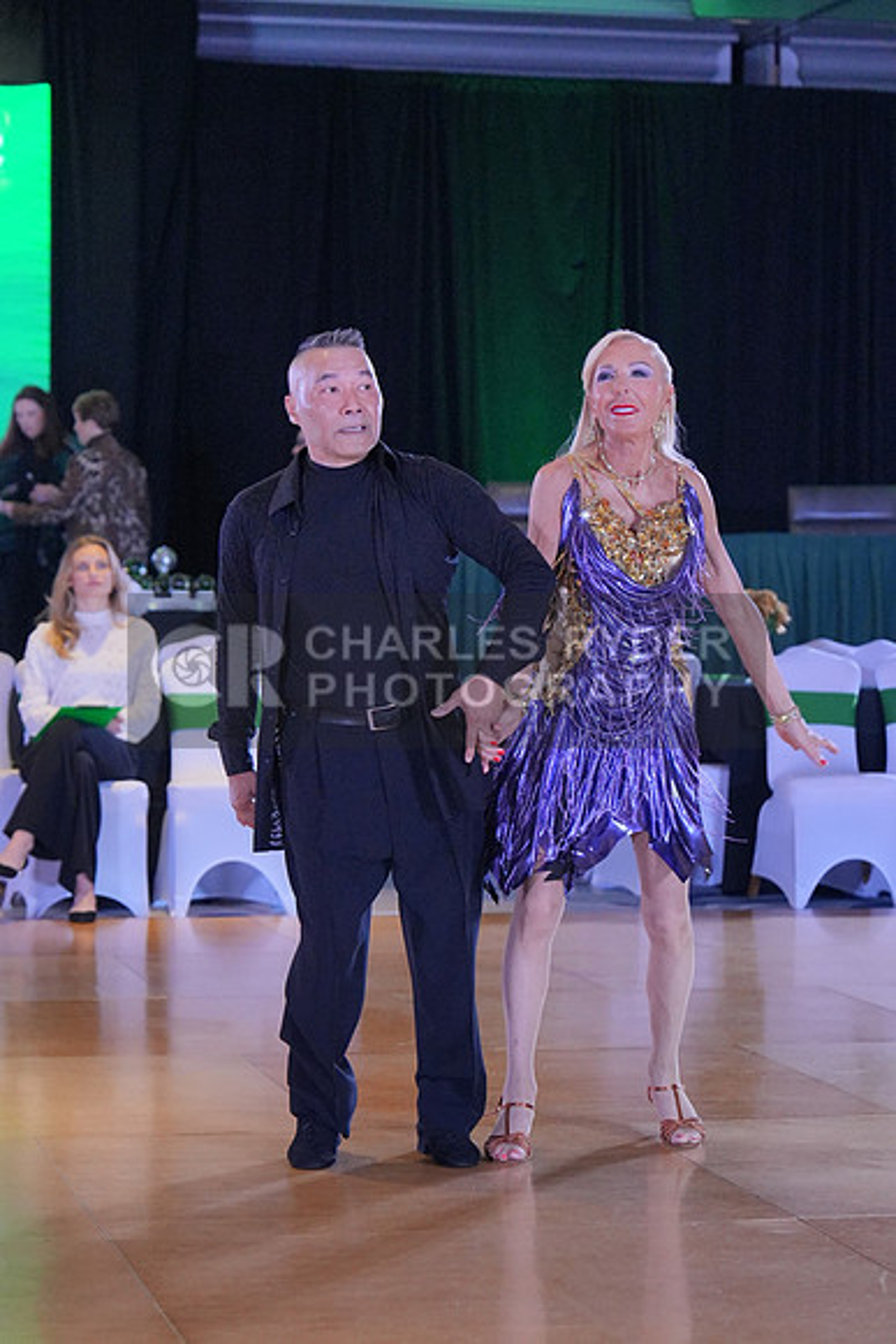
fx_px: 3843
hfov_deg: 13.3
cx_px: 448
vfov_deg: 19.8
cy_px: 672
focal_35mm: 103
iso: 3200
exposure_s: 1/500
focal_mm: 69
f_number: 3.2
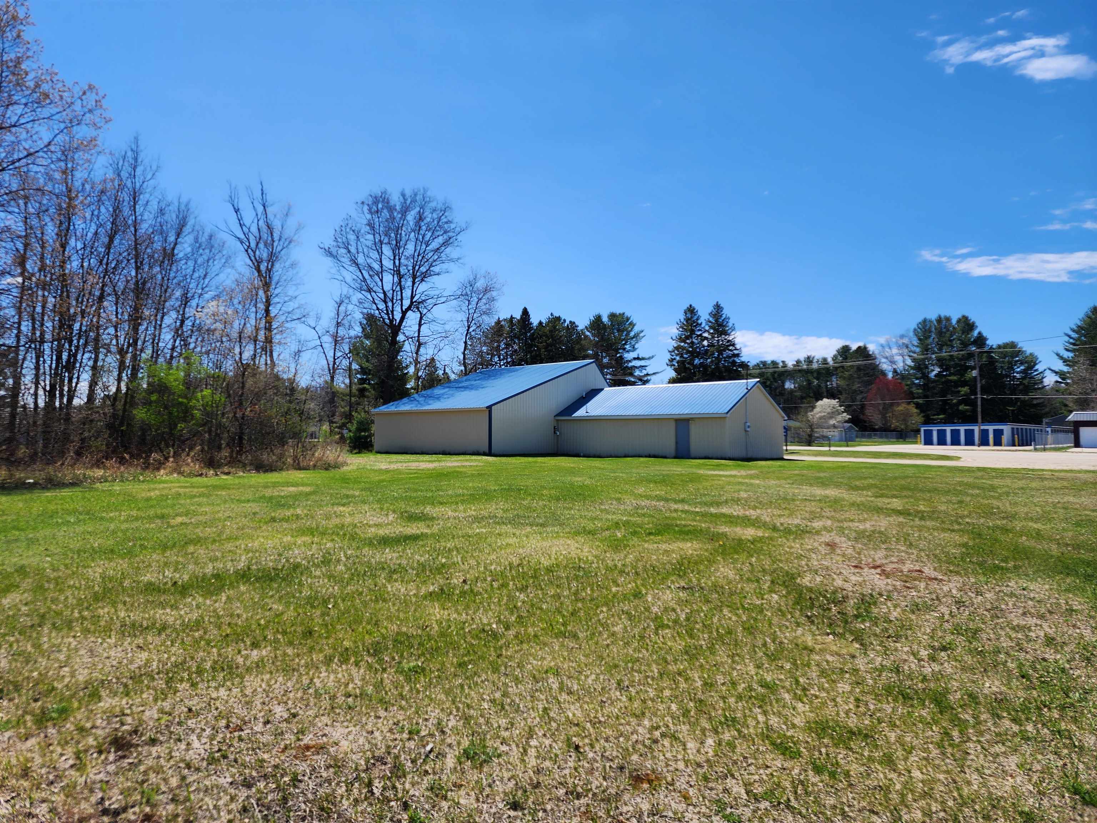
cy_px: 412
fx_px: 729
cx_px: 548
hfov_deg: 73.9
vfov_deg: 58.9
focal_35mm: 23
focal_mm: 6.4
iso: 12
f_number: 1.8
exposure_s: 1/1202
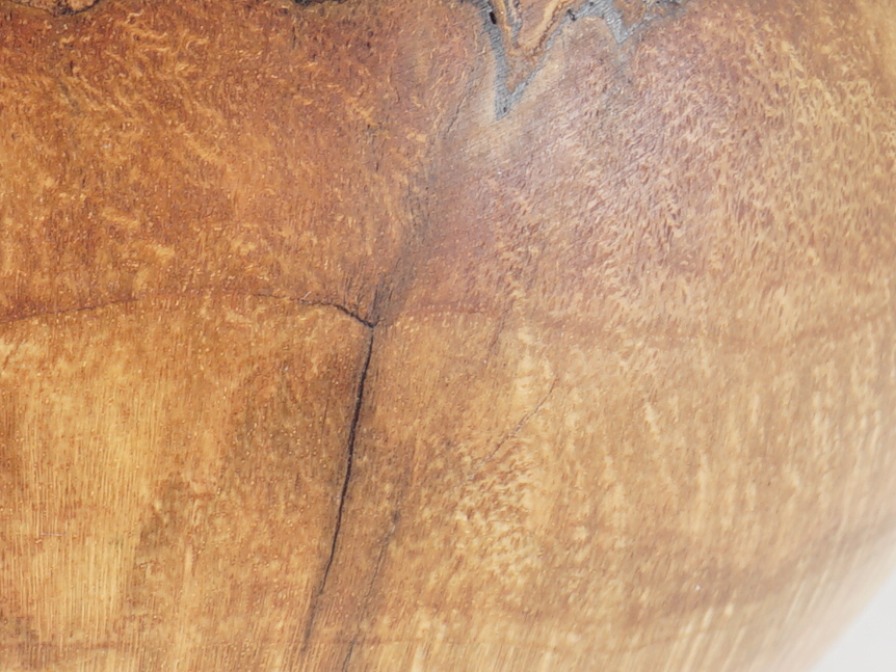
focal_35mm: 319
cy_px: 101
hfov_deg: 6.2
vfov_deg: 4.7
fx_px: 8269
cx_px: -167
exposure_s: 1/125
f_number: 13
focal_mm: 45
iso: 100
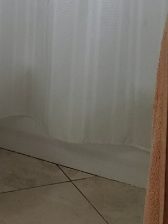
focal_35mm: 109
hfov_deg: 12.2
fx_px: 706
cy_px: -157
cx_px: -154
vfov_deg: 15.8
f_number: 2.4
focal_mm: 4.3
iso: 64
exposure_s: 1/120
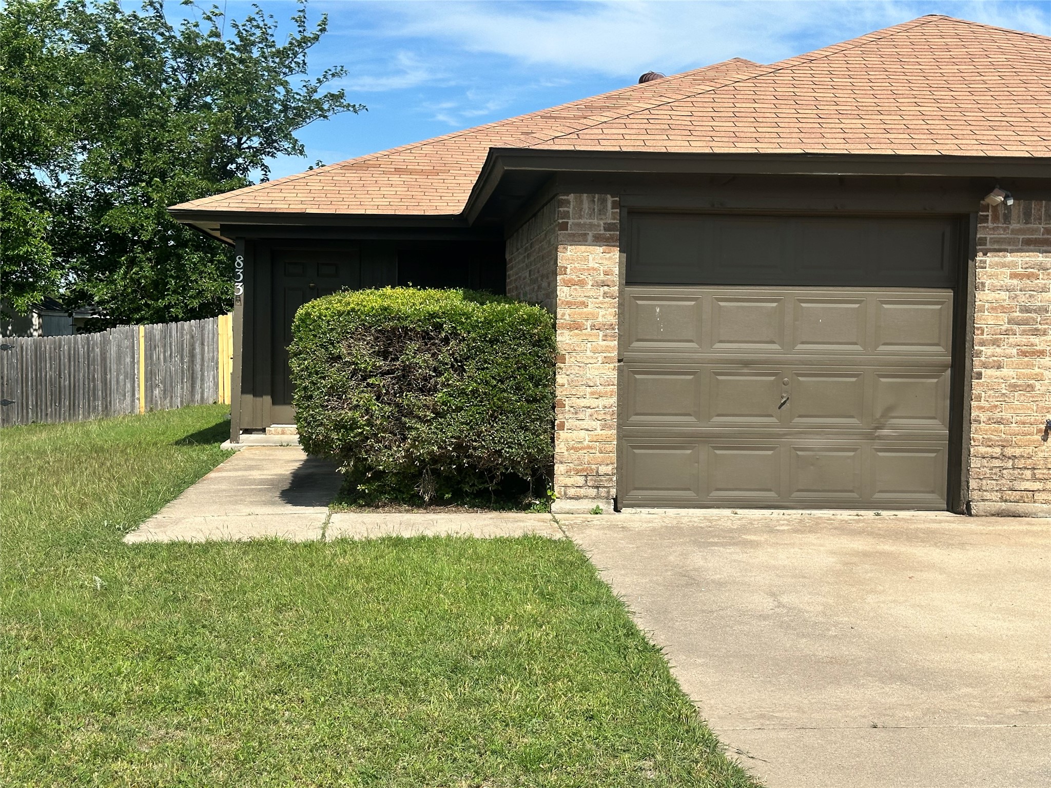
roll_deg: -0.9
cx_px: 526
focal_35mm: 48
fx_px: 1457
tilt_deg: -2.3
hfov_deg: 39.7
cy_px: 394
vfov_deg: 30.3
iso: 64
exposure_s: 1/3731
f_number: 1.78
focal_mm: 6.86
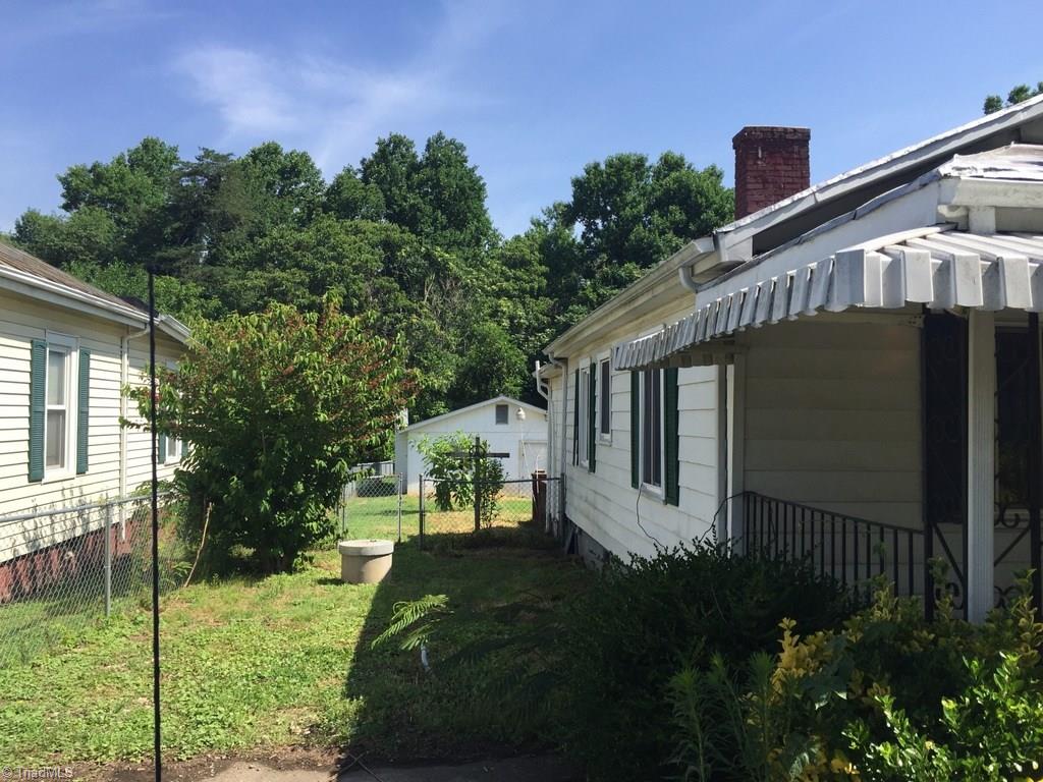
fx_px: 874
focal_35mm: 29
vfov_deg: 48.2
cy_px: 391
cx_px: 522
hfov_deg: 61.7
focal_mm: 4.15
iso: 32
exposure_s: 1/1522
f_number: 2.2
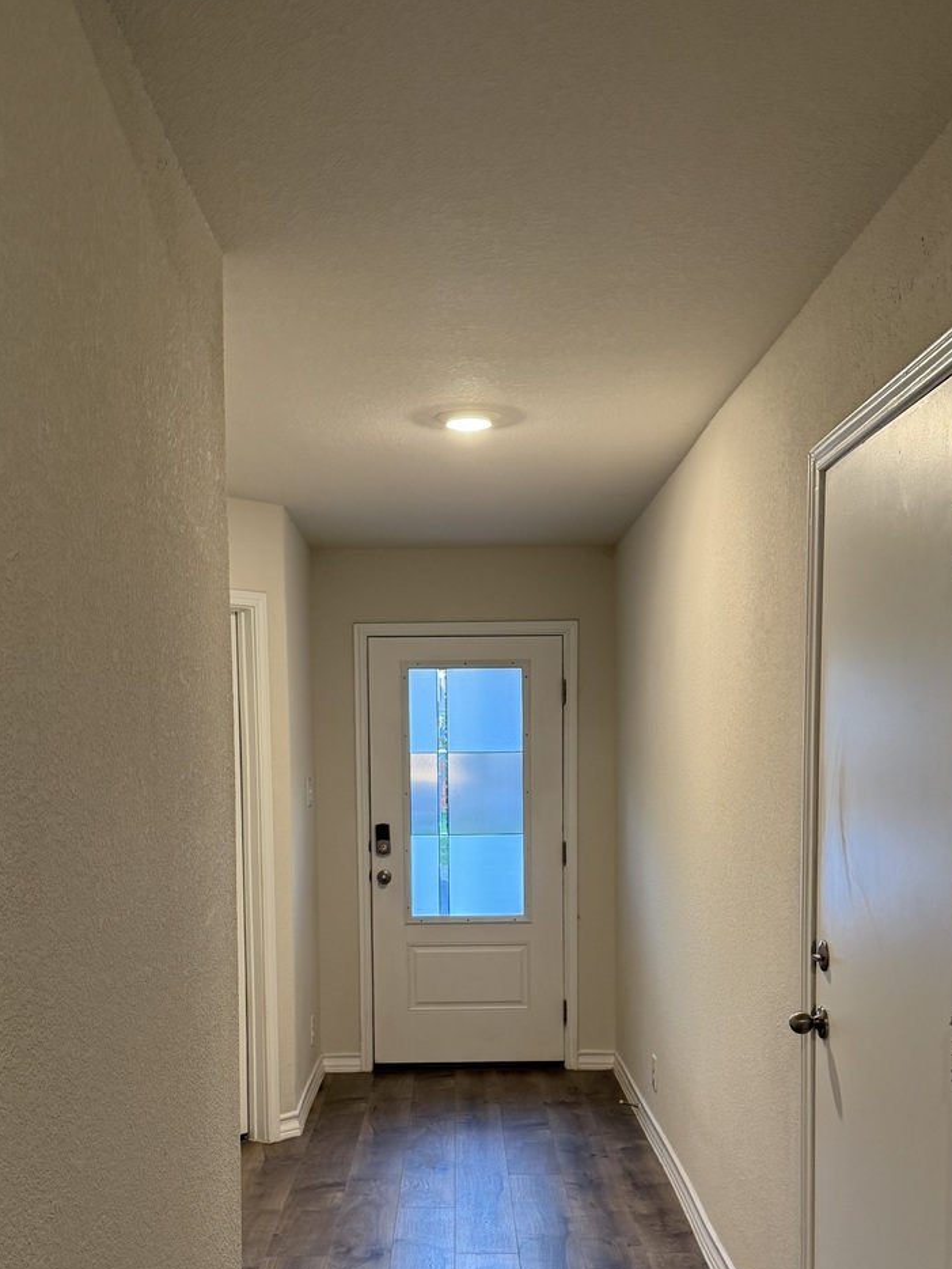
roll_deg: -0.4
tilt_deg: -4.6
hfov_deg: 38.7
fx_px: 1356
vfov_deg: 49.1
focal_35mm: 37
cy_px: 864
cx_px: 467
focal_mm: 6.76
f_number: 1.78
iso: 250
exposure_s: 1/60
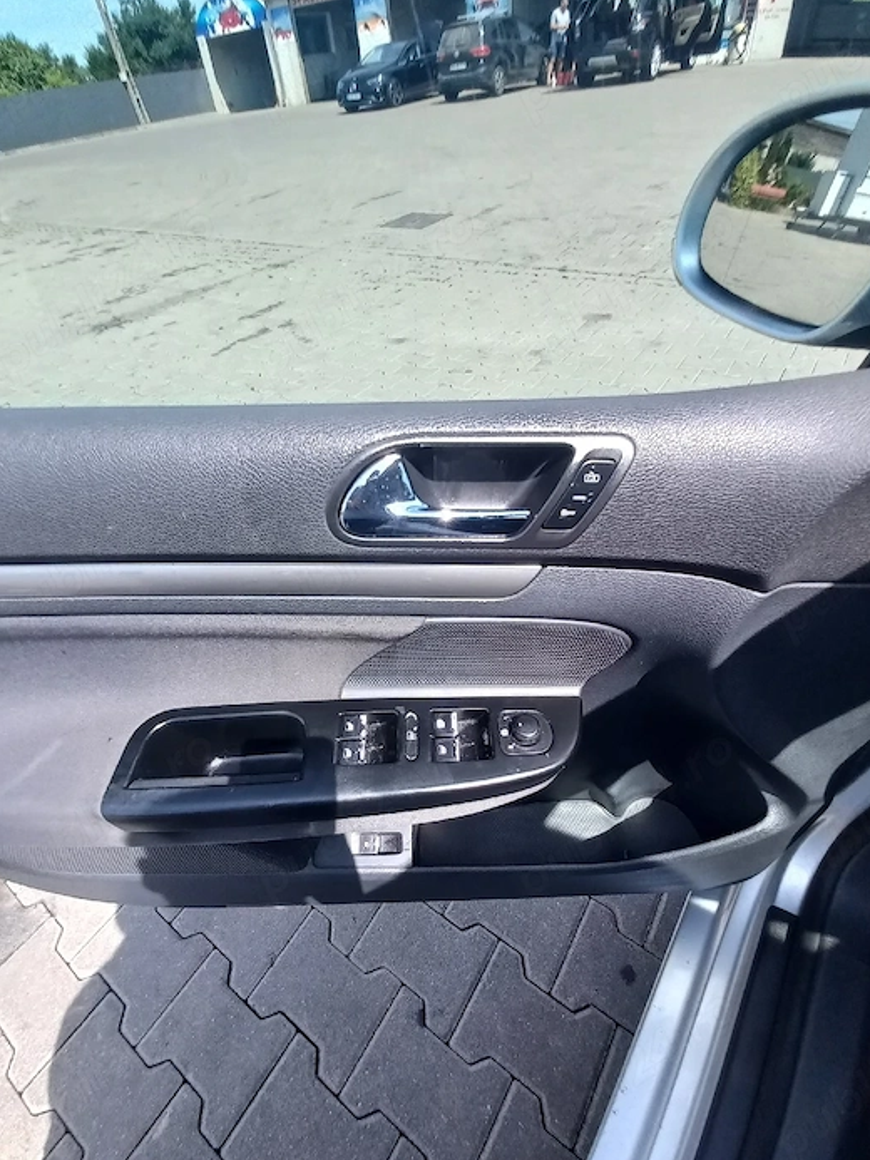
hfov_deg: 81.8
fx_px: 503
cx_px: 432
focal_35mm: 15
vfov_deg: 98.1
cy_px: 594
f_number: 2.2
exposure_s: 1/435
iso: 40
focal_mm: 1.42
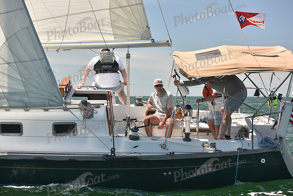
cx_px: 146
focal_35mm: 72
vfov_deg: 18.9
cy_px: 96
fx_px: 586
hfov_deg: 28.1
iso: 250
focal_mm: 70
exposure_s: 1/800
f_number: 4.5
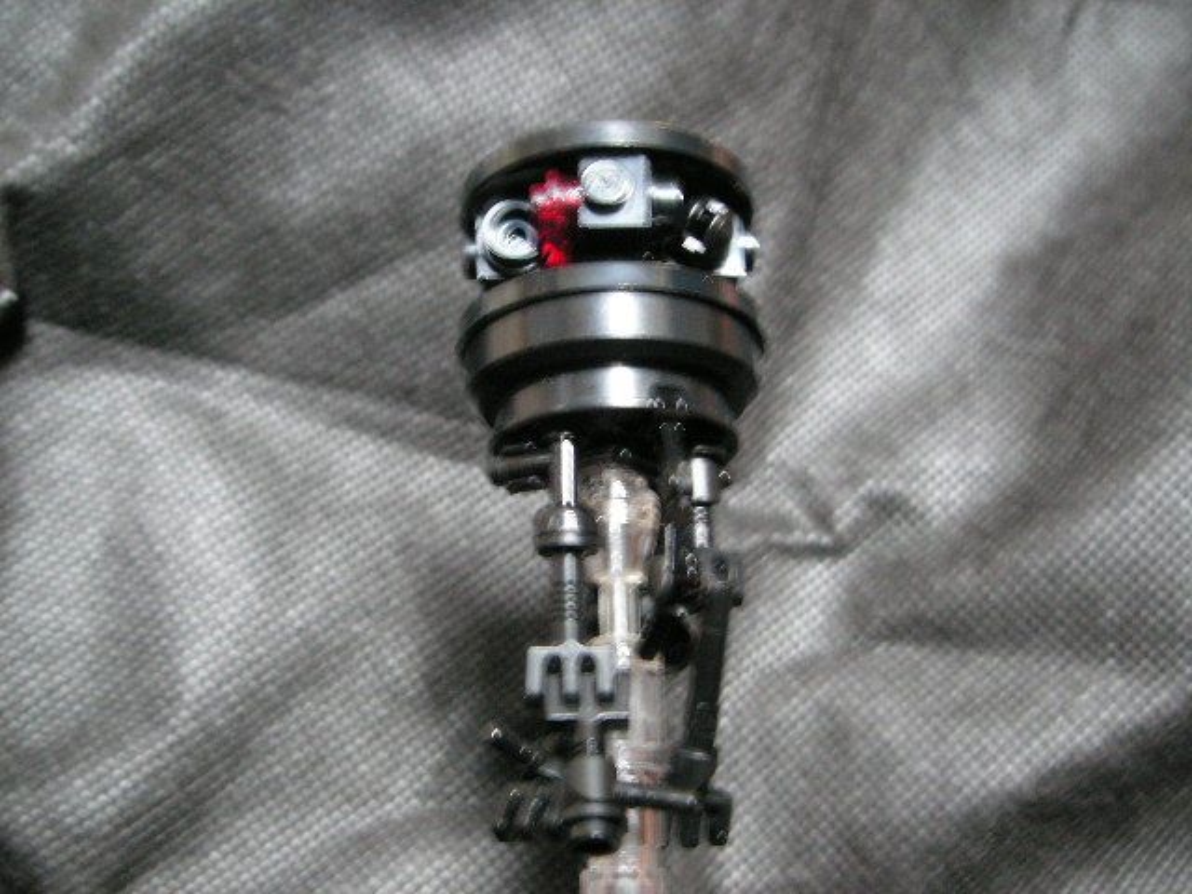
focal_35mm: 38
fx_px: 1309
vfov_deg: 37.7
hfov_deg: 49.0
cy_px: 447
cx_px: 596
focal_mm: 6.3
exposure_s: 1
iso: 100
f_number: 3.3
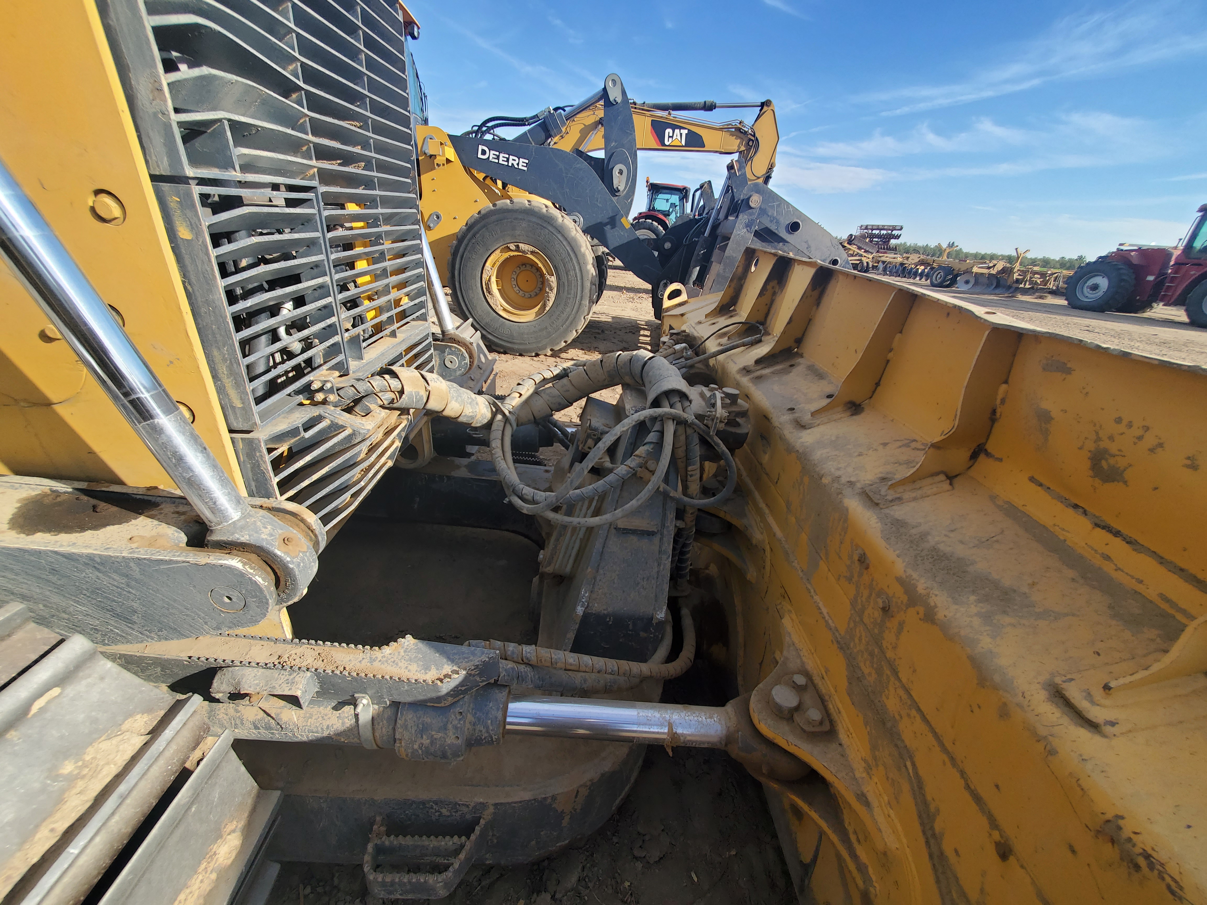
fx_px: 453
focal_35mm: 13
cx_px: 604
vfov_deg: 89.9
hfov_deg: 106.2
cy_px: 452
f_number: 2.2
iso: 50
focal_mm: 1.8
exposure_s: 1/470
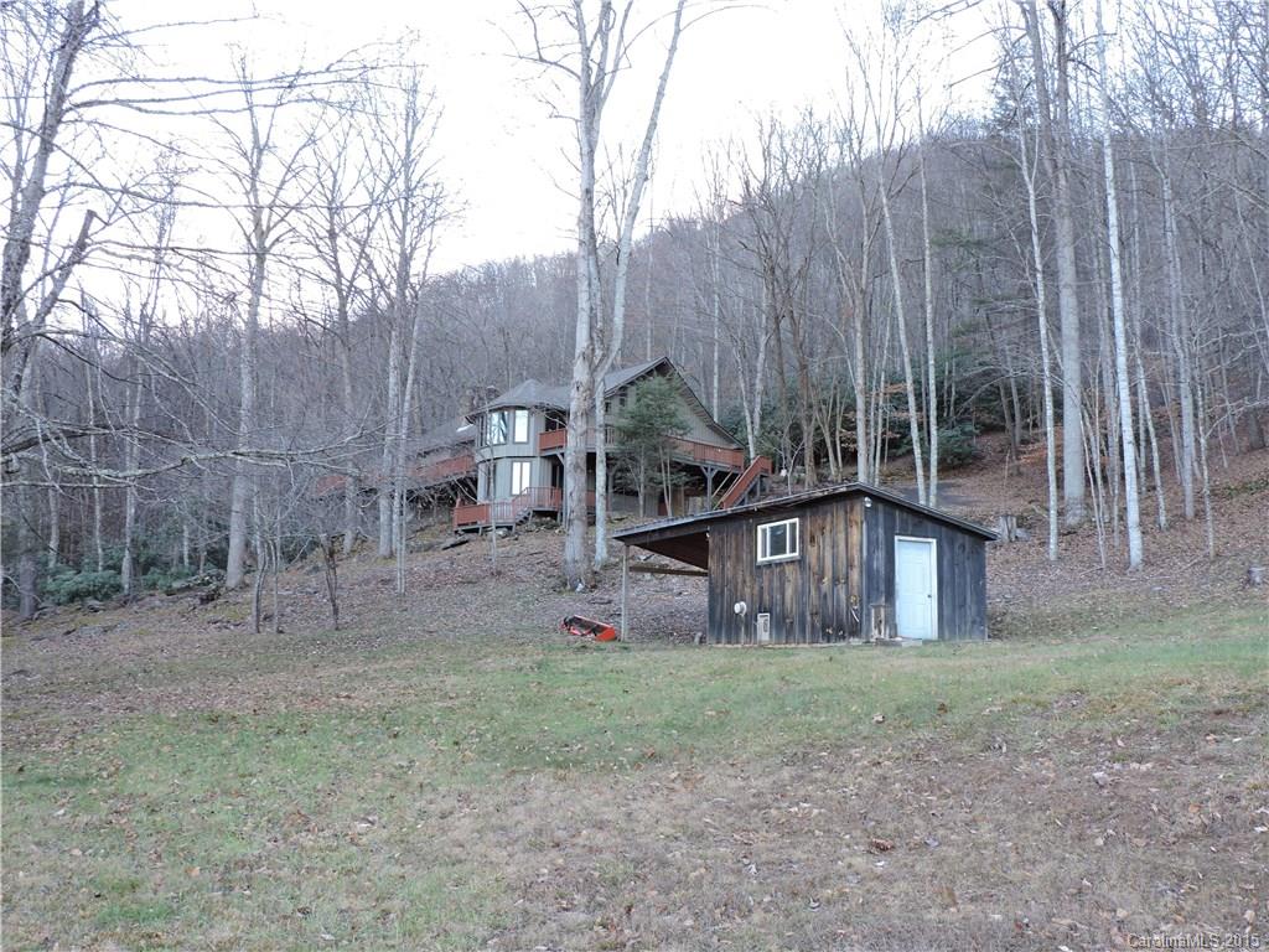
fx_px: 1210
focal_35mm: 33
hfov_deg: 55.4
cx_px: 634
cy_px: 476
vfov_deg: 42.9
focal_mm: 5.9
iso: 100
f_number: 3.2
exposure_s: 1/50
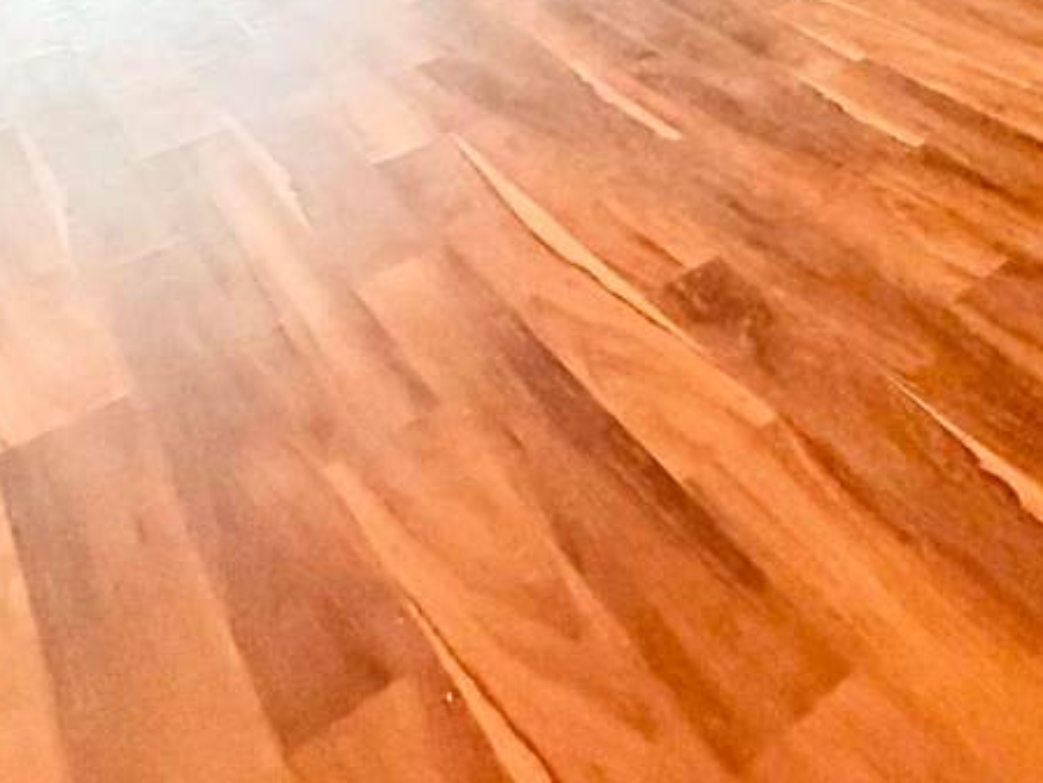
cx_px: 794
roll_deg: +1.6
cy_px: -296
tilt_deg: -9.9
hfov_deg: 45.1
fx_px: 1205
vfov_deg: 28.0
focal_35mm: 40
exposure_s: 1/60
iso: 500
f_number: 2.2
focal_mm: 2.22
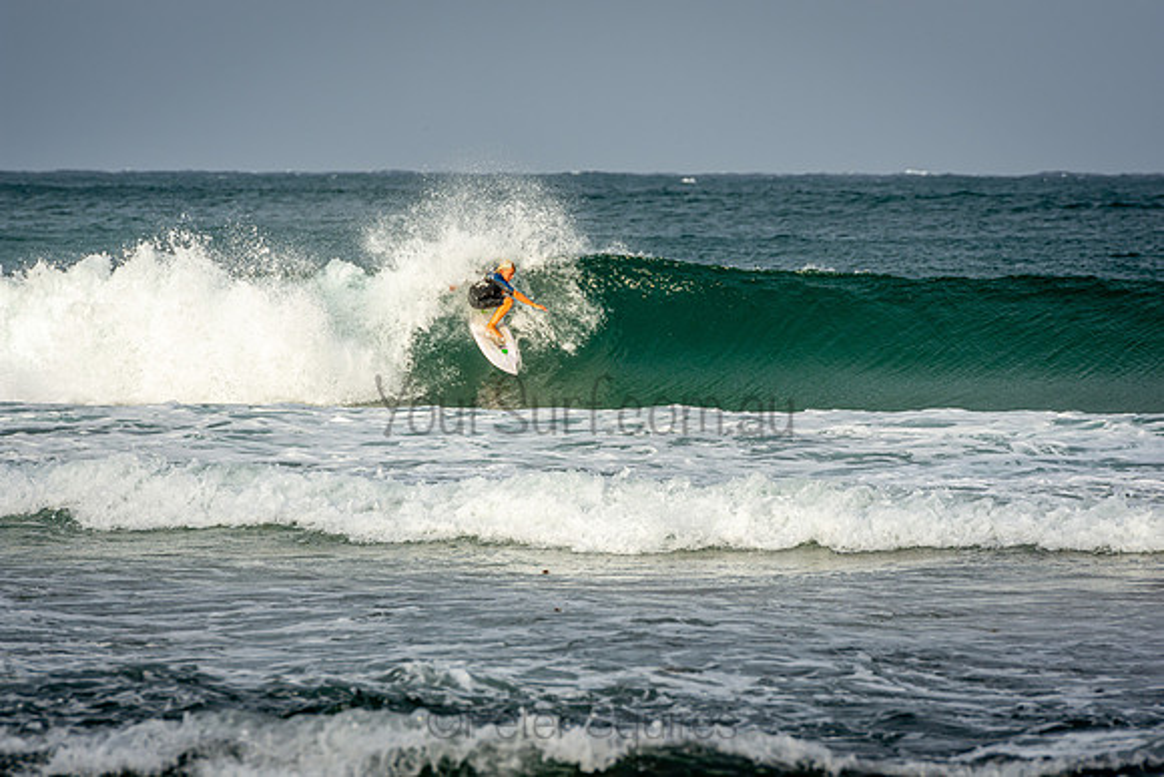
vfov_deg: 4.6
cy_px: 388
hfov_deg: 6.9
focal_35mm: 300
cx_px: 582
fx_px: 9702
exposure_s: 1/1600
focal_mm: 200
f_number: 5.6
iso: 200
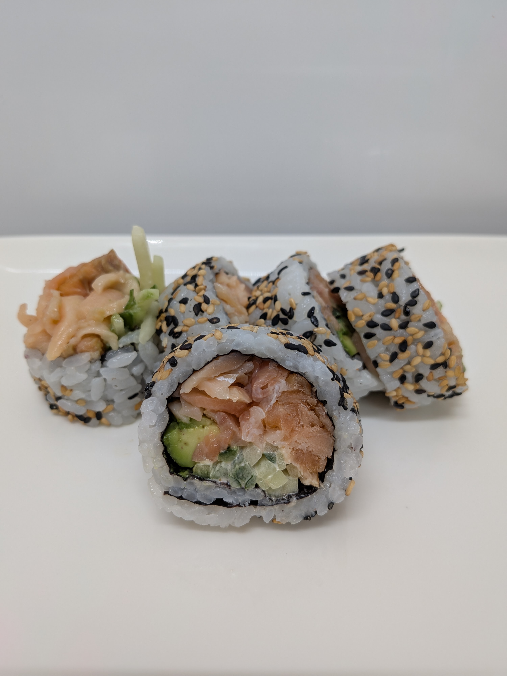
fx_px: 469
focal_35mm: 24
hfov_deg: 56.8
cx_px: 254
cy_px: 338
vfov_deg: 71.6
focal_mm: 4.53
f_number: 1.7
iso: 33
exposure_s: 1/30
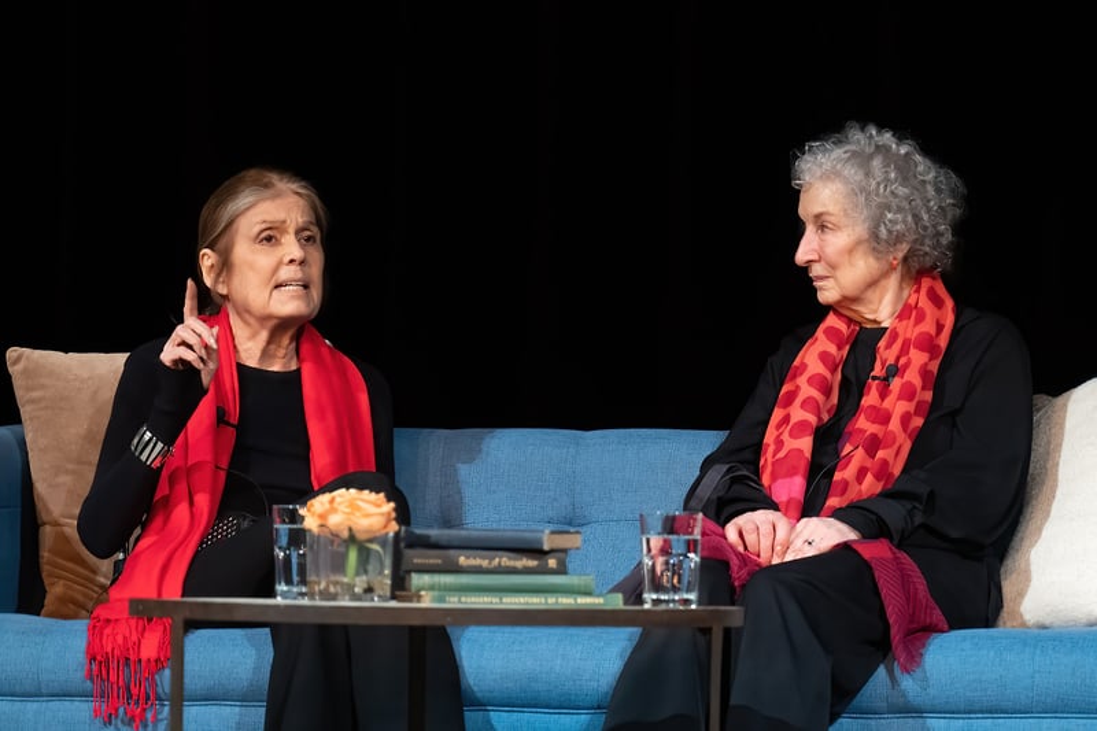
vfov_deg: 4.8
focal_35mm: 289
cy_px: 366
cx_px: 548
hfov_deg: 7.1
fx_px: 8804
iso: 5000
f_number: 4
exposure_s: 1/200
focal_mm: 193
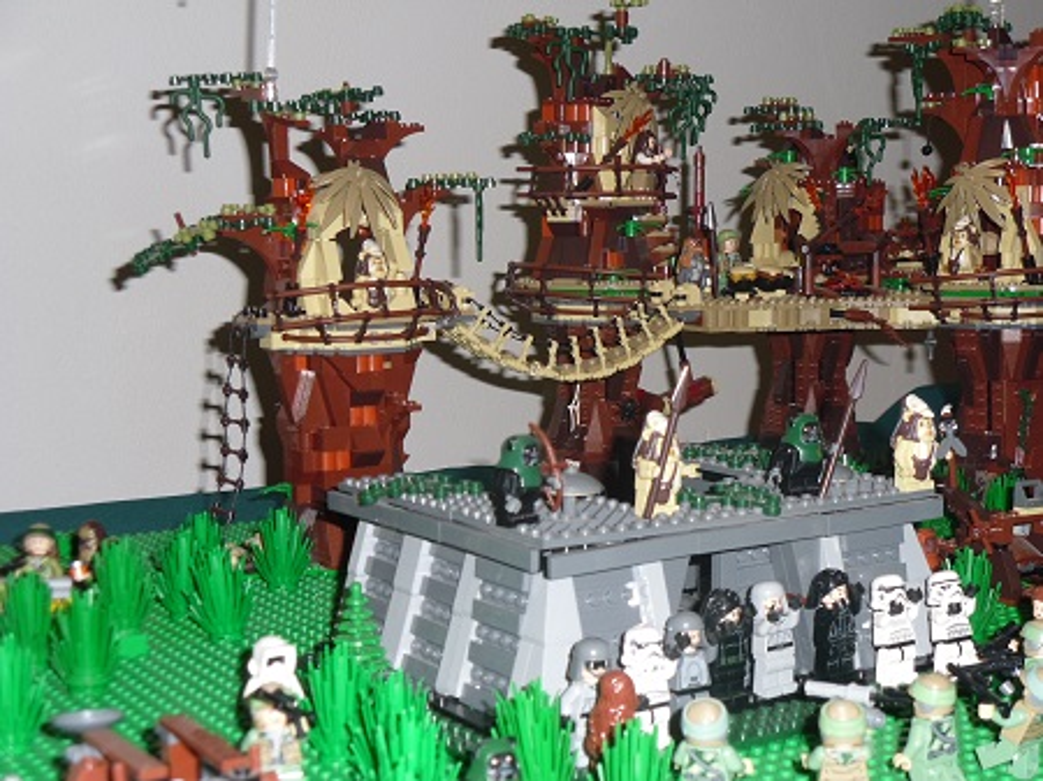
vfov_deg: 26.1
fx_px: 1686
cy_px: 390
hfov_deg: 34.4
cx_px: 522
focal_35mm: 56
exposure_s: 1/45
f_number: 4
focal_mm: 10.04
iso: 80
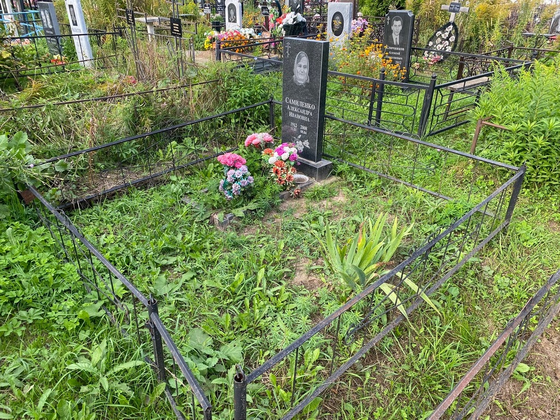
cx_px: 280
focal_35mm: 26
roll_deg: +0.1
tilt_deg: -25.7
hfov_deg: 67.3
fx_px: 421
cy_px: 210
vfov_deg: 53.1
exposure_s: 1/408
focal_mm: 4.25
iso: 32
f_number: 1.8
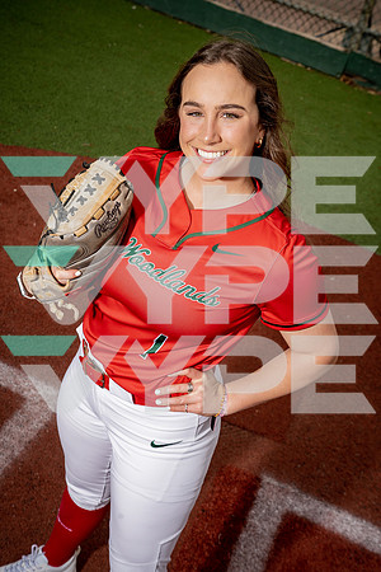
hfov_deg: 24.6
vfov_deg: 36.2
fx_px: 873
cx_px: 190
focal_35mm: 55
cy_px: 286
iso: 100
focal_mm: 55
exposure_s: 1/250
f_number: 8
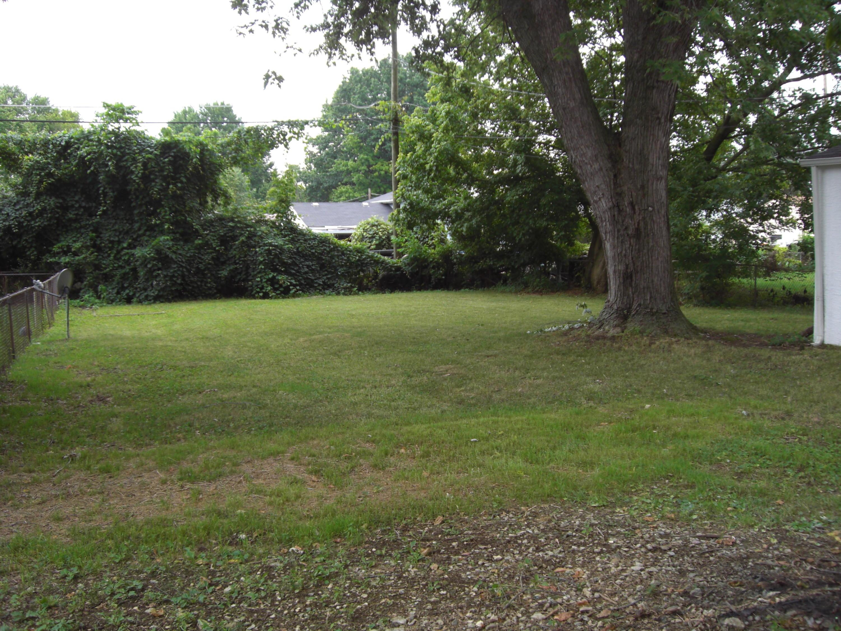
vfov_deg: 37.7
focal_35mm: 38
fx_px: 923
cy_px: 316
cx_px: 420
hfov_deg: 49.0
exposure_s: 1/200
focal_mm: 6.2
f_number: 2.7
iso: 64
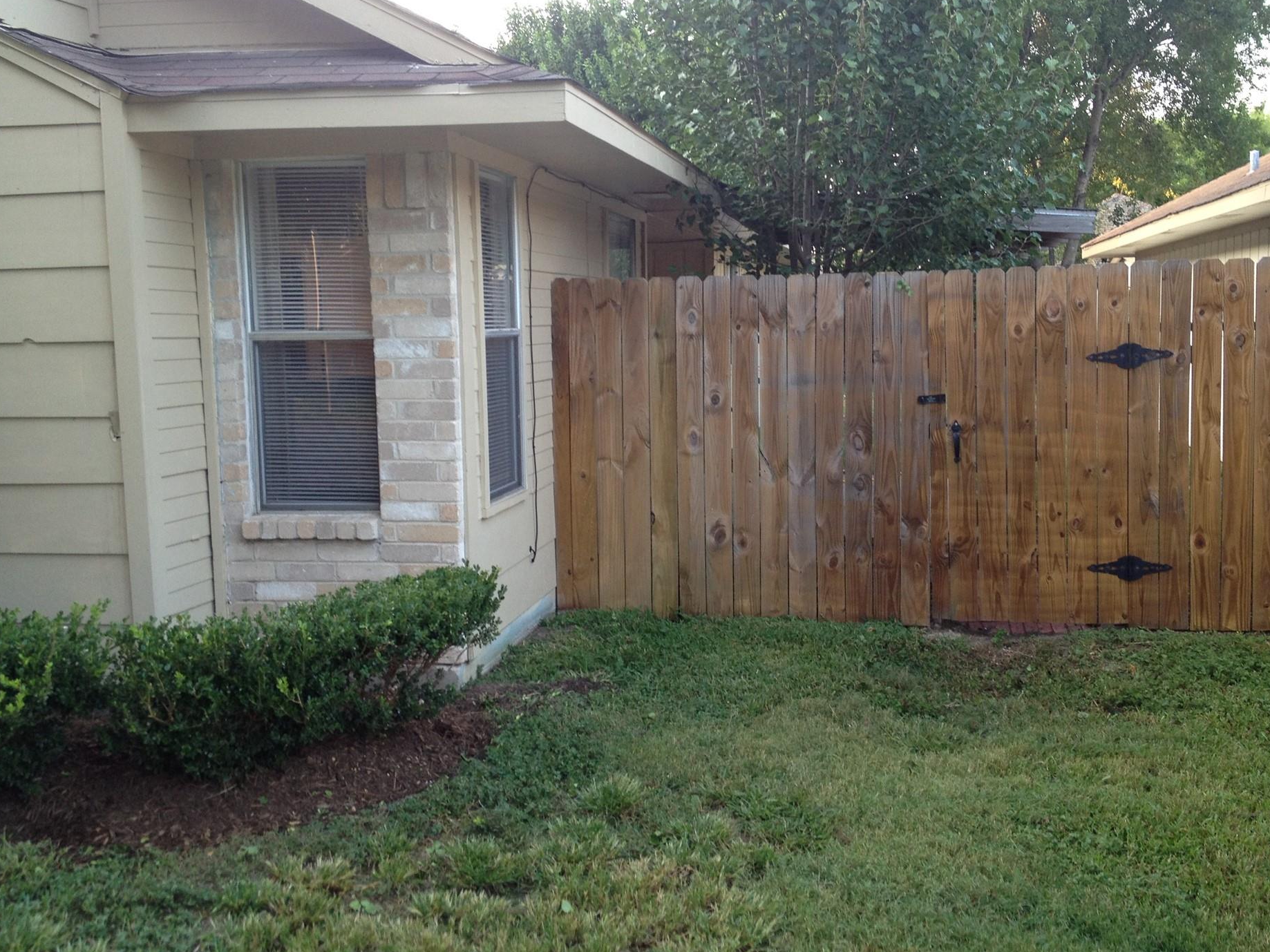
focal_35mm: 39
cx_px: 699
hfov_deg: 47.8
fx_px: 1431
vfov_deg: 36.8
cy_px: 468
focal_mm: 4.28
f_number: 2.4
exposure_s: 1/60
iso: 80
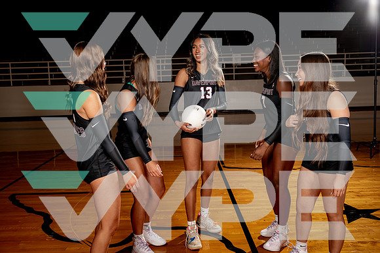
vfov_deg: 37.9
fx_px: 370
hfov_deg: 54.4
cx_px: 190
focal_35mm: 35
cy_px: 126
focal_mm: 35
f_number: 5.6
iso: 100
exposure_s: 1/250
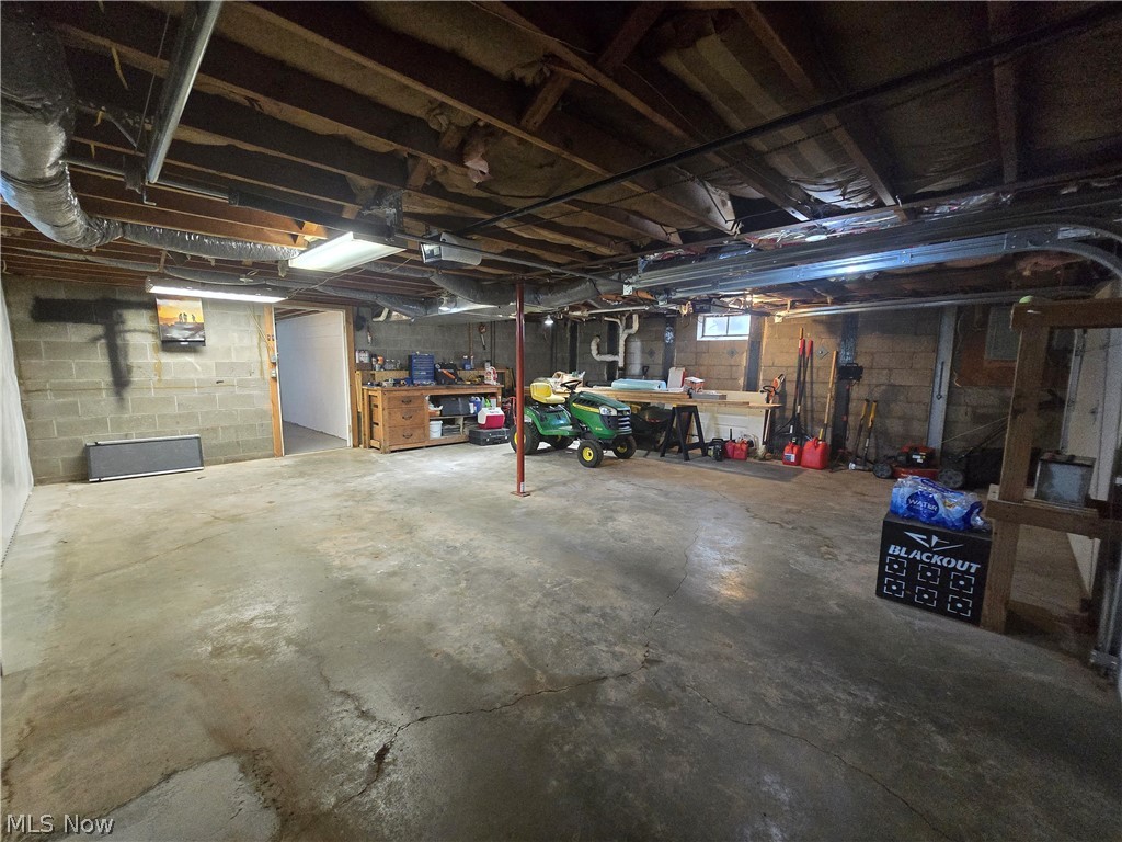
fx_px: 421
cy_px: 421
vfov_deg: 89.9
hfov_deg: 106.2
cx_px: 561
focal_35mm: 13
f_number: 2.2
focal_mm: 2.2
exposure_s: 1/60
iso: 800
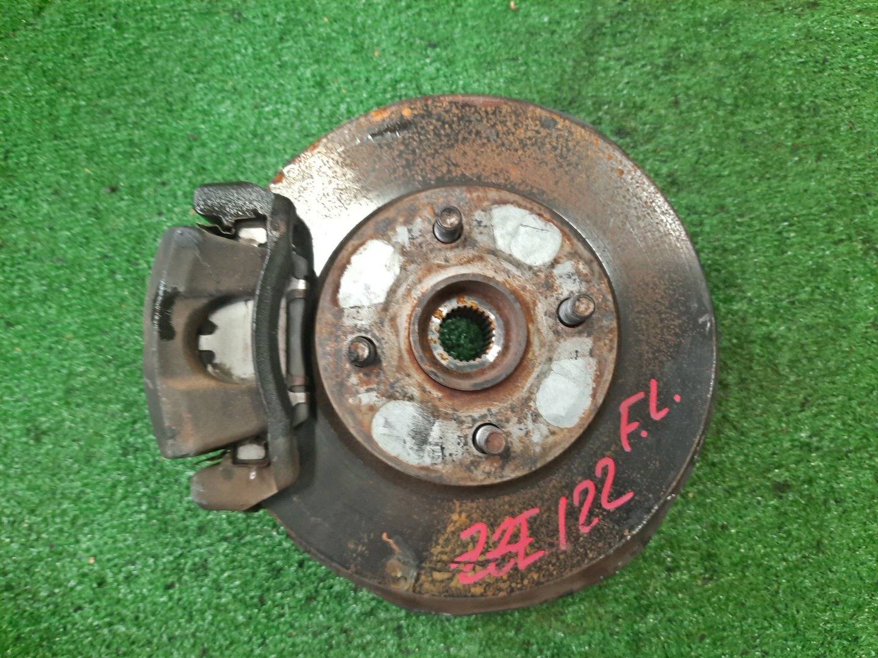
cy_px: 329
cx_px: 439
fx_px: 634
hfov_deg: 69.4
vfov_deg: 54.9
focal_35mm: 25
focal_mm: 4.6
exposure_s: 1/50
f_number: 2
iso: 225
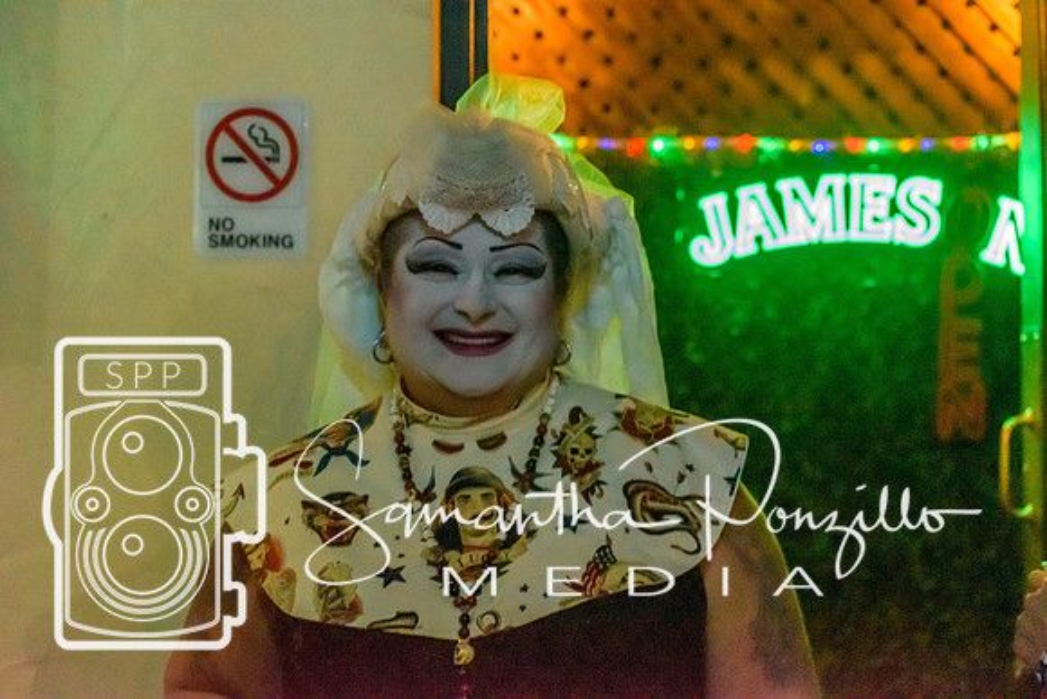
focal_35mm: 123
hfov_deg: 16.6
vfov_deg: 11.2
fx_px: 3578
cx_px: 524
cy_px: 350
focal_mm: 82
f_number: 4.8
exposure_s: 1/125
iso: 4000
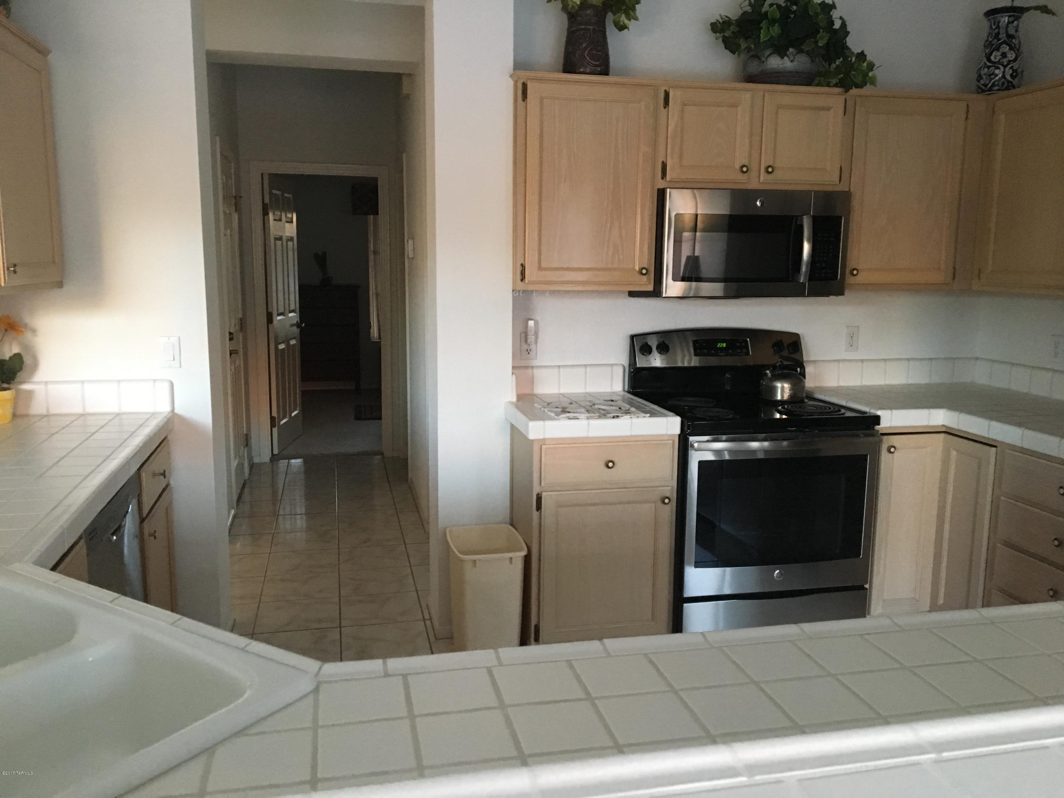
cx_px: 532
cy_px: 399
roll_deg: -0.6
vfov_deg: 48.2
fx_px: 891
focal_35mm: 29
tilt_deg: -9.1
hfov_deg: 61.7
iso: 200
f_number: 2.2
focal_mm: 4.15
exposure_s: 1/20
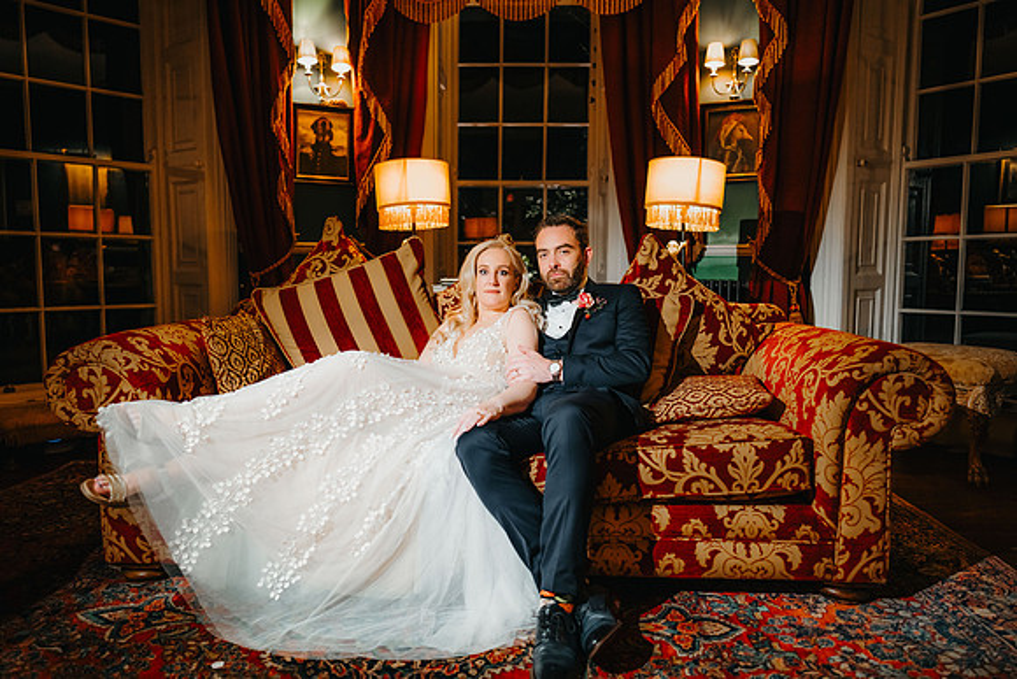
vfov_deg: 49.6
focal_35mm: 26
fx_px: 733
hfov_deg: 69.5
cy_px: 328
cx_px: 500
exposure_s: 1/200
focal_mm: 24
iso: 800
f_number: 1.6
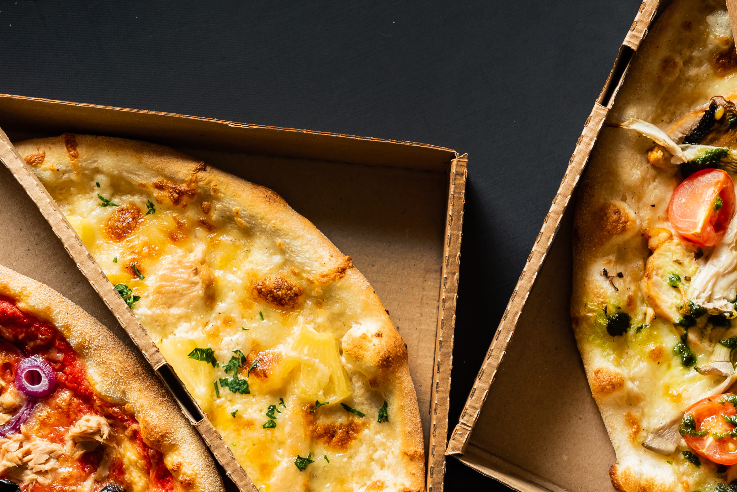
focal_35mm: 92
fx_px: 1885
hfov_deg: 22.1
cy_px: 348
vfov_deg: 14.8
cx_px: 458
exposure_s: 1/100
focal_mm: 51
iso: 200
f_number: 9
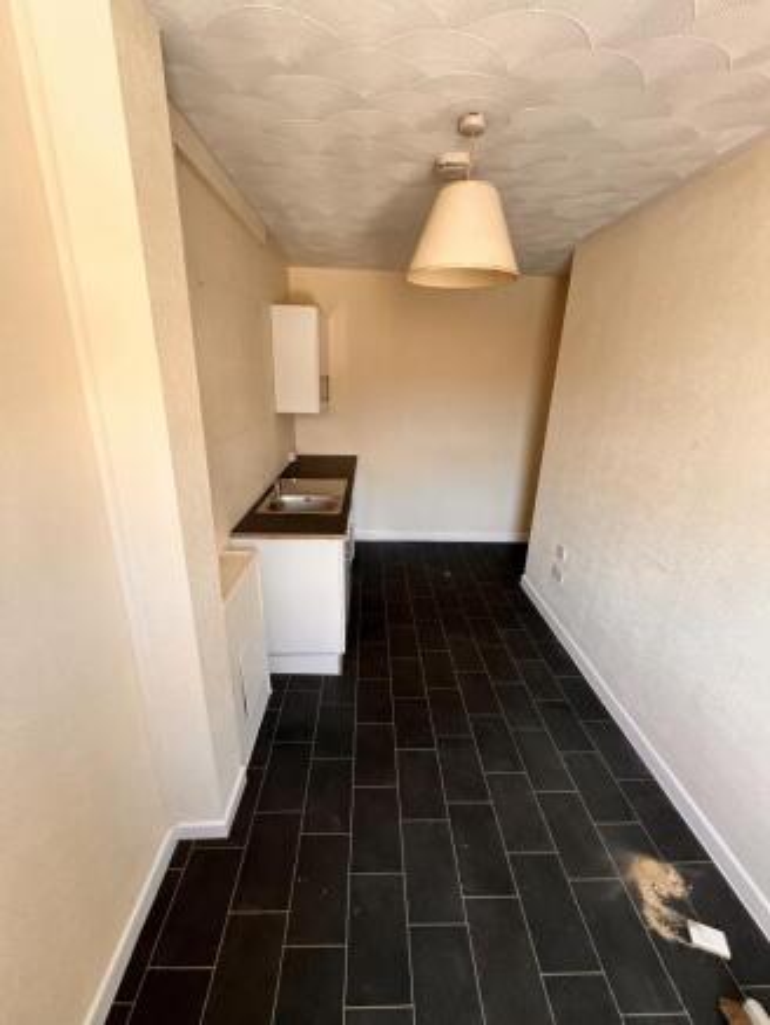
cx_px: 385
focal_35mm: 13
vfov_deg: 106.2
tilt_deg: -18.7
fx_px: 385
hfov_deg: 89.9
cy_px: 512
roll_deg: -1.1
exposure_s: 1/99
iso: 200
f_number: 1.8
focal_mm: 1.57
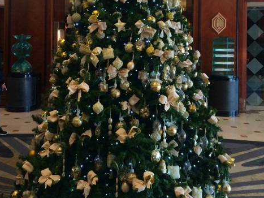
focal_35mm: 46
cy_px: 41
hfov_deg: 41.2
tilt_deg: -0.8
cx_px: 126
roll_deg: -0.3
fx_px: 351
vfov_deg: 30.8
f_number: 2.2
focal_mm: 4.15
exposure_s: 1/30
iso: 100
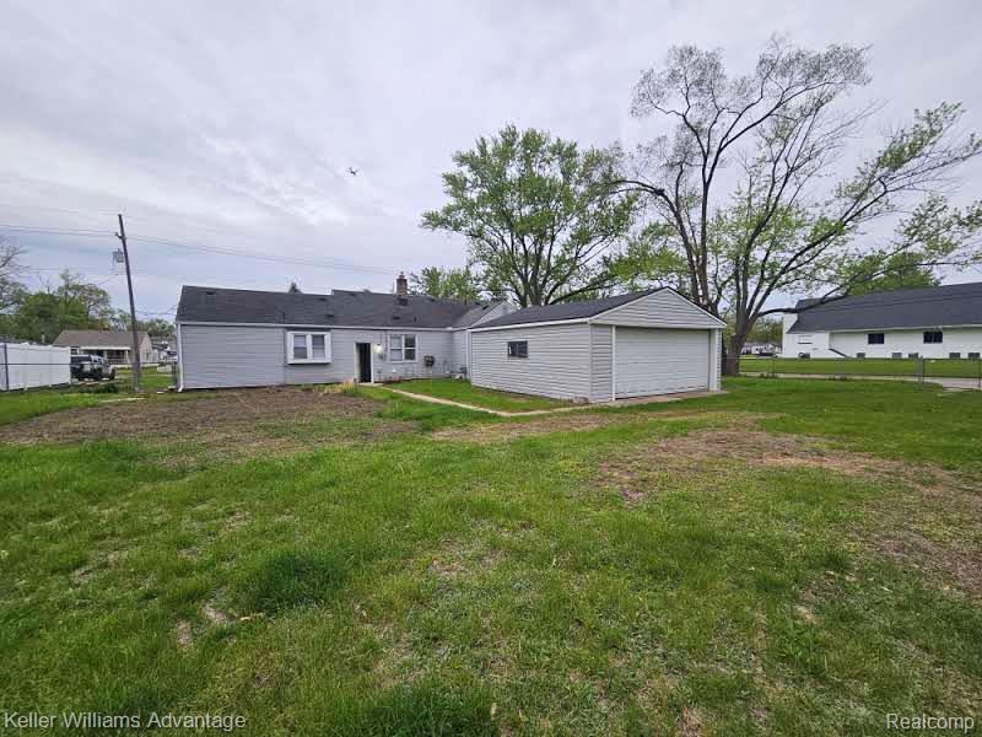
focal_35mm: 13
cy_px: 368
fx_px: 369
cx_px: 491
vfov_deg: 89.9
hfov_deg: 106.2
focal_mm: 2.2
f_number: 2.2
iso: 50
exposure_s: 1/241
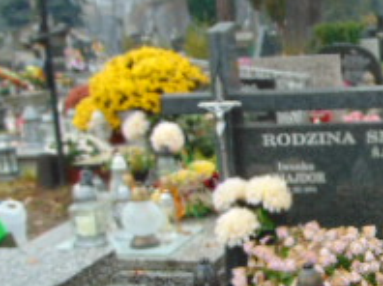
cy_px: 278
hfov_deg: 22.5
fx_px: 895
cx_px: 445
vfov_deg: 17.8
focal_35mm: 81
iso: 80
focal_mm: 4.5
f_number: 3
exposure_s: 1/60
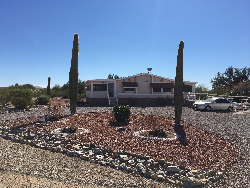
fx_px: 209
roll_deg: -0.4
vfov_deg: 48.2
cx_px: 125
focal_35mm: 29
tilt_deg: +0.8
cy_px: 94
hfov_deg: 61.7
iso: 25
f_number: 2.2
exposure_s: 1/2198
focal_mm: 4.15
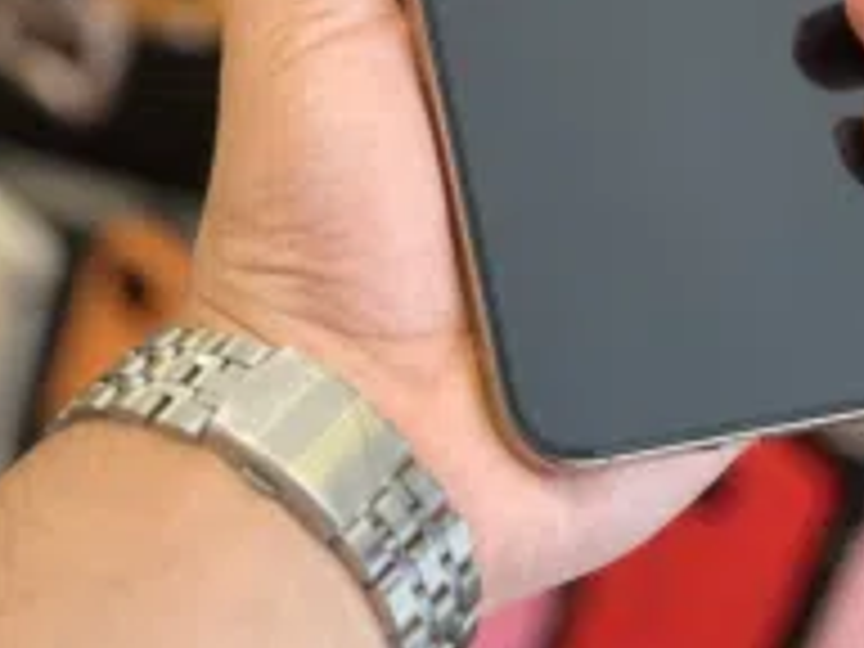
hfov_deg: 19.6
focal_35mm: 100
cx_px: 603
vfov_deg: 14.3
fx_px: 2496
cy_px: -122
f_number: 1.78
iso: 80
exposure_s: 1/100
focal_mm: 6.76
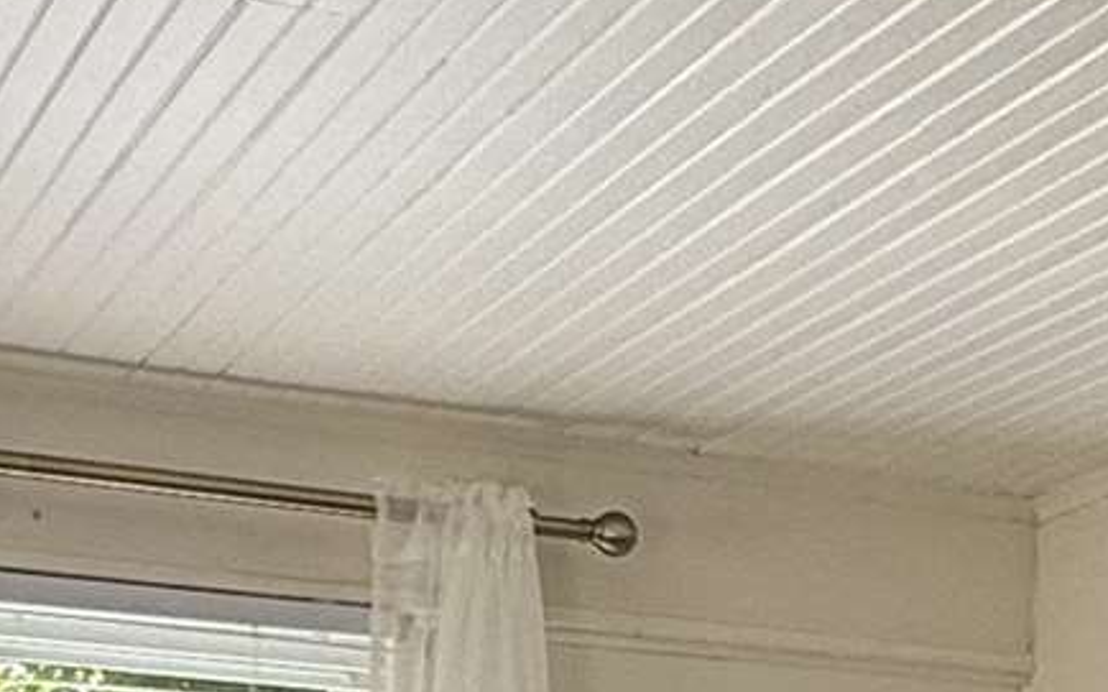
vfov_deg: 11.0
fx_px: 3170
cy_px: 1517
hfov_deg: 19.3
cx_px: 1095
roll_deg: -1.4
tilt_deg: -6.9
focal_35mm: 105
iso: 64
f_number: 2.2
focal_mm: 2.22
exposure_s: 1/134
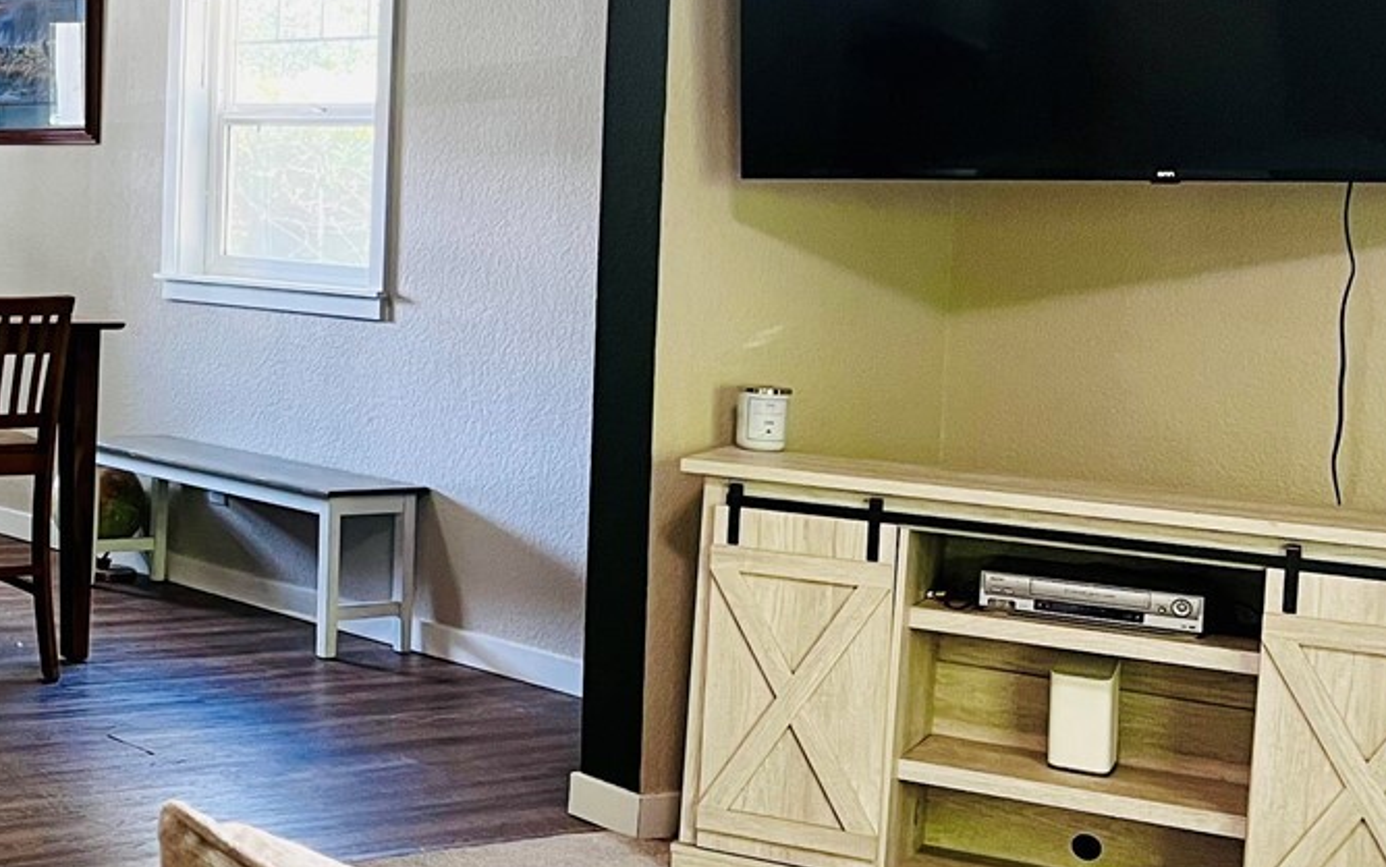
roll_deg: -1.2
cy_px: 239
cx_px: -243
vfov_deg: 19.6
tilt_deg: -2.9
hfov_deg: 27.6
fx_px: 2494
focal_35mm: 66
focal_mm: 5.7
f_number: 1.5
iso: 125
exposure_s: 1/60
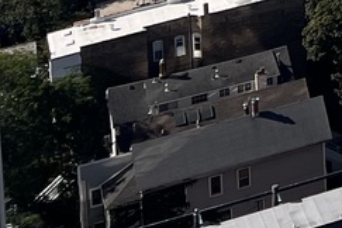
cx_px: 984
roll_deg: +0.8
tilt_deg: -3.7
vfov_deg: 7.3
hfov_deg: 10.0
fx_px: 1520
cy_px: -515
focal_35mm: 160
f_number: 1.5
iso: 50
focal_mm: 5.7
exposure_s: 1/5076
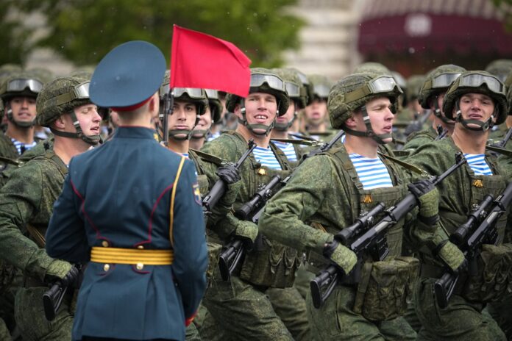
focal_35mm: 397
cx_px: 256
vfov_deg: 3.5
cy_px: 170
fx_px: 5646
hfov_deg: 5.2
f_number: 6.3
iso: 1600
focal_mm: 397
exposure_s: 1/2500
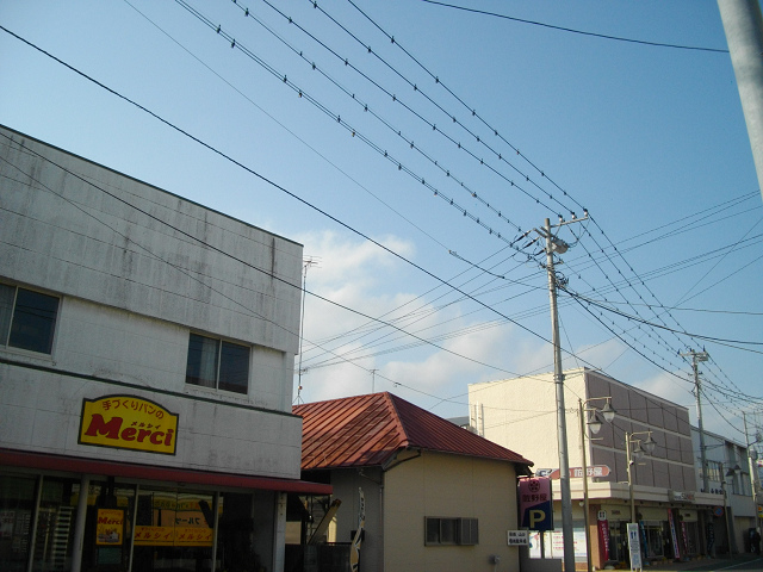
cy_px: 286
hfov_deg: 58.4
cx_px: 382
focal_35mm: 31
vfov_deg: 45.4
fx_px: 683
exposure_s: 1/200
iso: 100
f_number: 8.8
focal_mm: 5.7
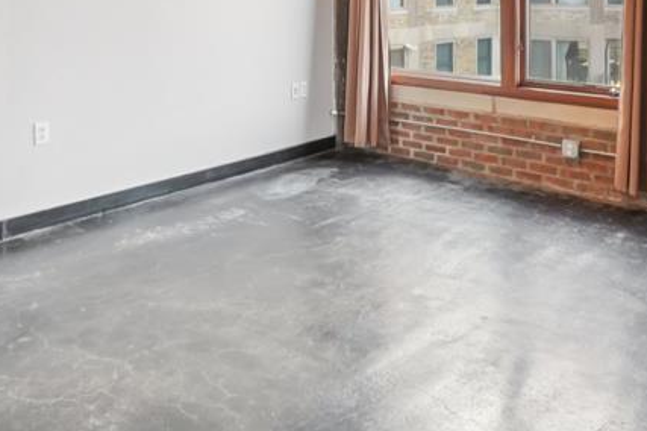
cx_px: 355
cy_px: -9
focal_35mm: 36
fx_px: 646
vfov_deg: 33.4
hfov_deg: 53.1
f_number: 8
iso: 800
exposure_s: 1/30
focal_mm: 10
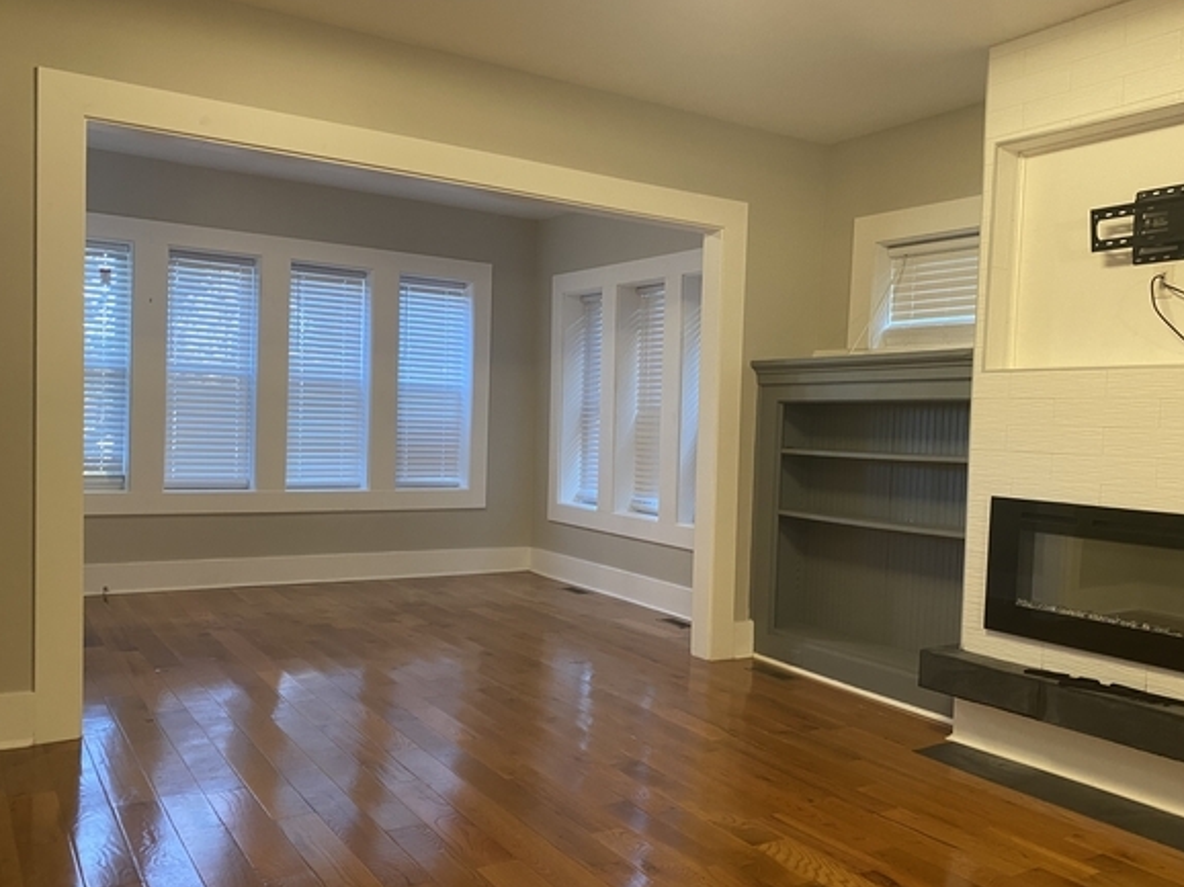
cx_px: 652
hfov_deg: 59.9
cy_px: 481
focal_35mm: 30
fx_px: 1026
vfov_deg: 46.7
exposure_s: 1/60
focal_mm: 4.25
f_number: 1.8
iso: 200
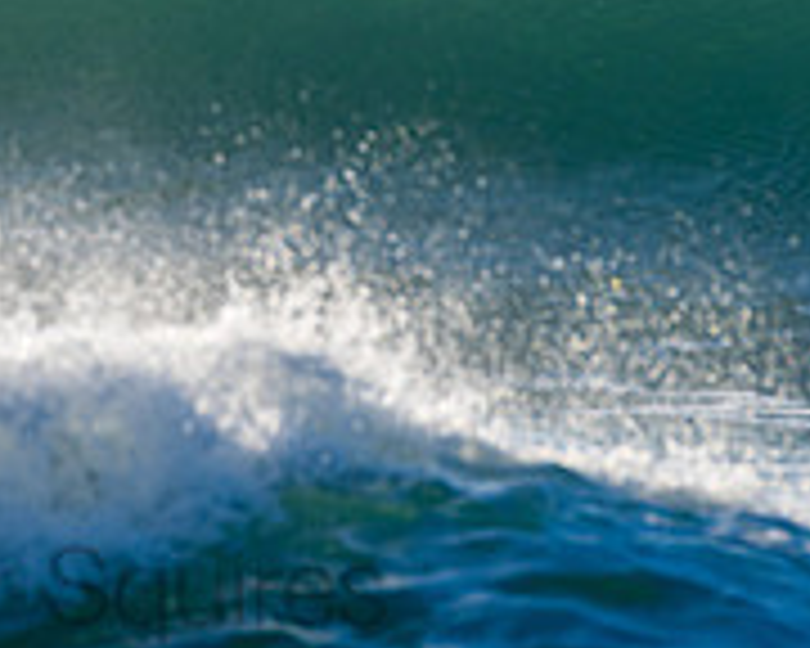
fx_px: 44278
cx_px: 36
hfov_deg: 1.0
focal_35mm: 1847
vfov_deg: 0.8
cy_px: -158
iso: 64
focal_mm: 500
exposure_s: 1/320
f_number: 8
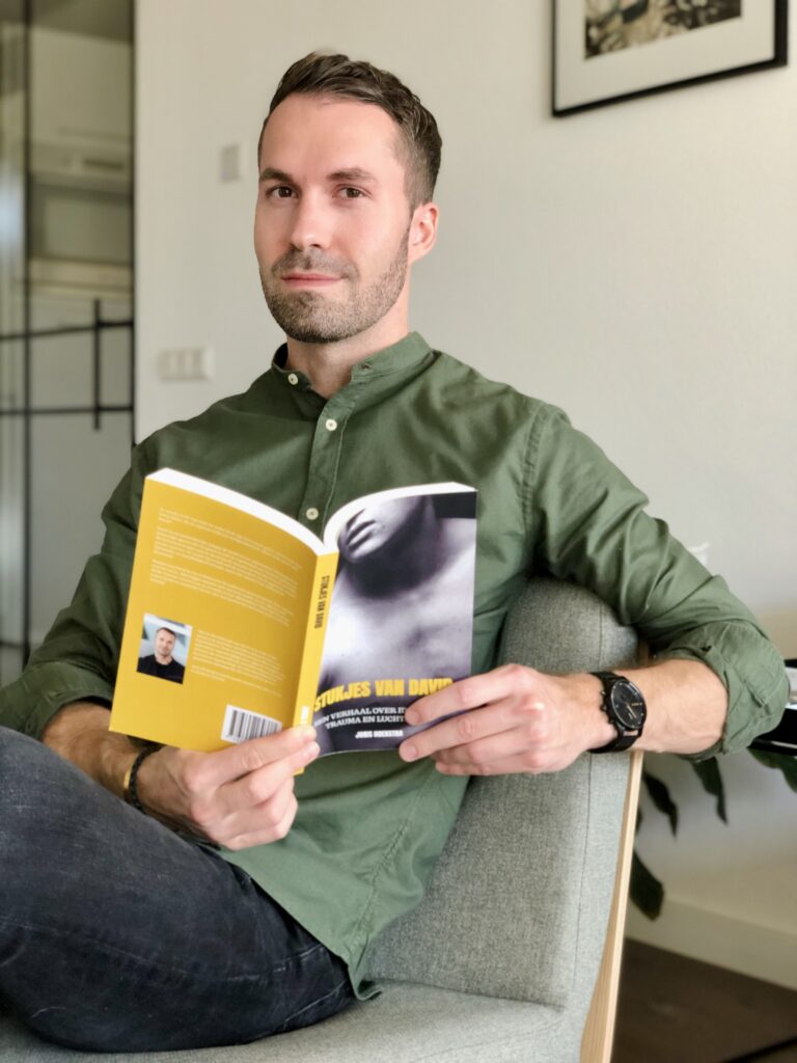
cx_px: 398
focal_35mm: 52
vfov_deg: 36.8
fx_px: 1596
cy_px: 532
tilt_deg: -2.4
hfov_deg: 28.0
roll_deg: +0.2
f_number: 2.4
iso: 100
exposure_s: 1/60
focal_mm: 6
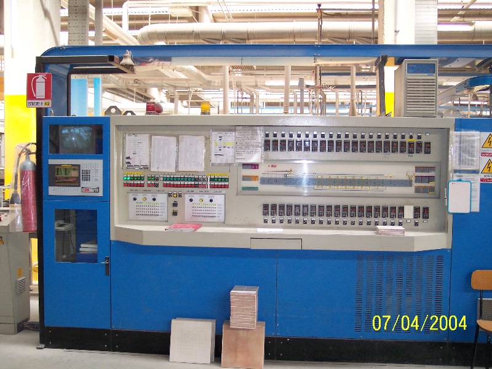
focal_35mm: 38
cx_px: 246
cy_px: 184
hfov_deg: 49.0
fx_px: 540
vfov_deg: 37.7
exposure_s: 1/45
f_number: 2.8
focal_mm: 8
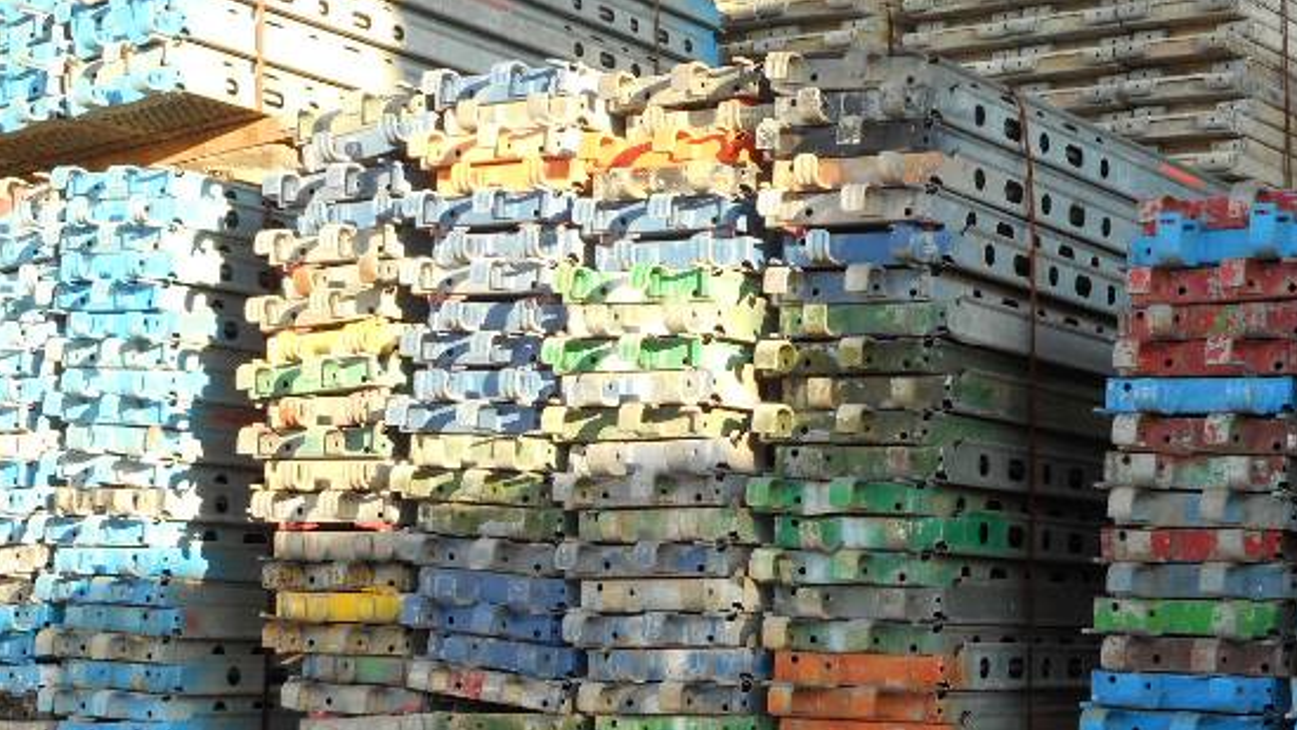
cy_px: 513
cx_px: 716
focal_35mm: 81
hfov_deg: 26.2
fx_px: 2786
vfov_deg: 14.9
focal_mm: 9.1
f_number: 4.9
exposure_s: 1/40
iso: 80
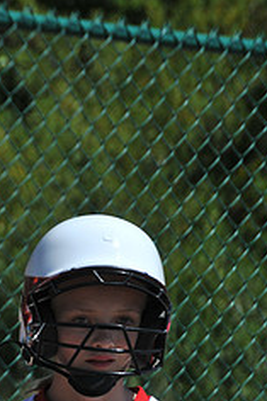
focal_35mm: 736
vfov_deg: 2.8
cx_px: 86
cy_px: 408
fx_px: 8199
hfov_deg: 1.9
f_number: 11
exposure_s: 1/250
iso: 200
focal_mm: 200
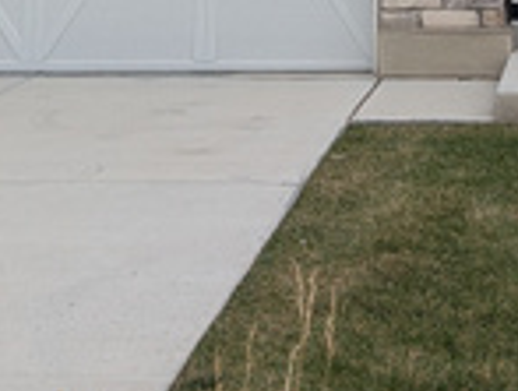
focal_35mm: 104
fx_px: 1560
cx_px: 388
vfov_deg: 12.6
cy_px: -373
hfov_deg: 18.7
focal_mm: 6.9
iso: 27
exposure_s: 1/1081
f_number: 1.68
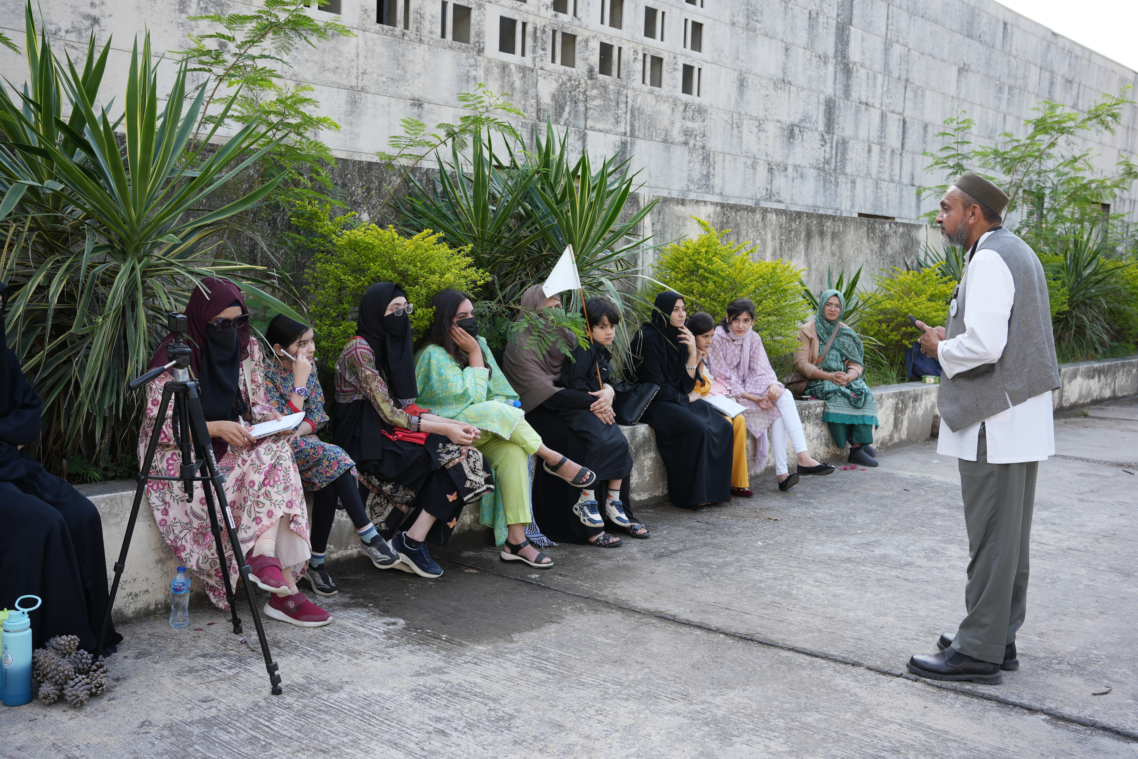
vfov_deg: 35.1
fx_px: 1201
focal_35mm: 38
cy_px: 380
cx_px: 569
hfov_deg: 50.7
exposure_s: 1/100
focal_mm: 38
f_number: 5
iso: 100
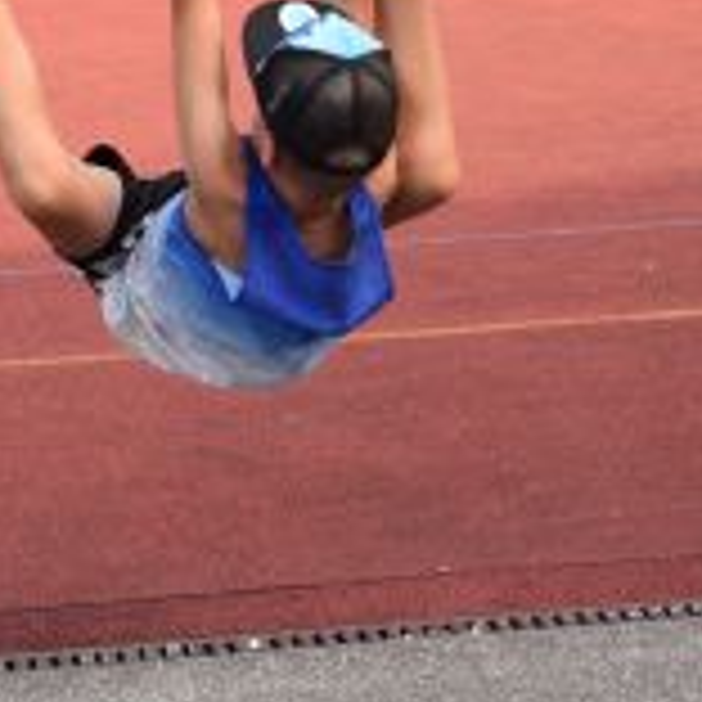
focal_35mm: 220
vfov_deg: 7.9
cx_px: 97
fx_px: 5048
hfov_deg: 7.9
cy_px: 158
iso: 400
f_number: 7.1
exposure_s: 1/200
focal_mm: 56
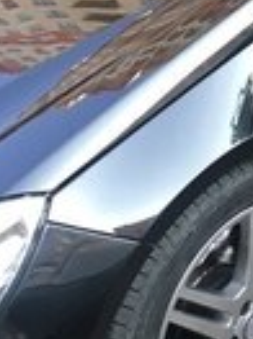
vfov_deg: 17.6
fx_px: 1074
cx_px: 460
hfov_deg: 12.3
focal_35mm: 110
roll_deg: +4.3
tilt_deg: -23.5
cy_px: 21
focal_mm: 4.15
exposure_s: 1/33
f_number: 2.2
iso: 32
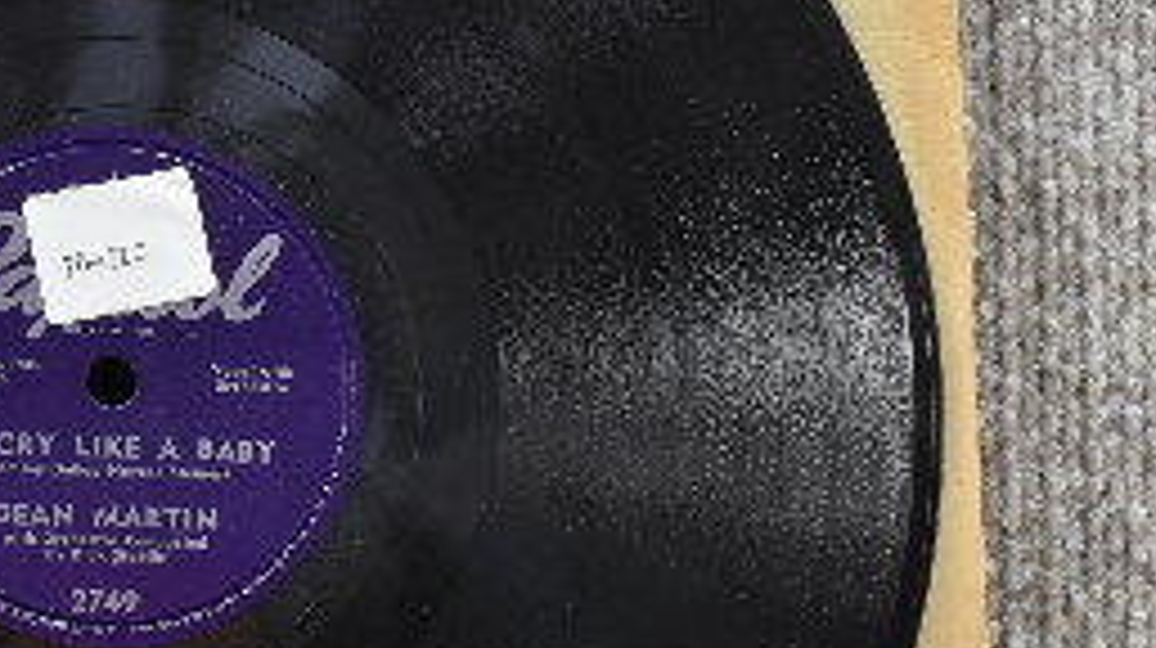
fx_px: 3124
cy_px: 378
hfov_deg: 20.3
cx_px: 4
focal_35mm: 102
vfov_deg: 11.8
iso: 400
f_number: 8
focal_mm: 26
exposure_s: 1/50
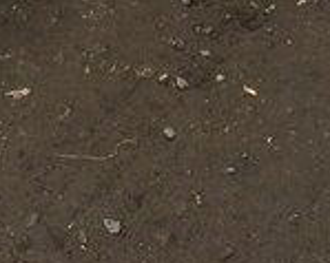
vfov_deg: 14.8
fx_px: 917
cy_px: -166
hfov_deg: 20.4
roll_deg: +5.0
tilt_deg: -30.0
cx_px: 140
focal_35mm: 94
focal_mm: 4.15
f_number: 2.2
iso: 32
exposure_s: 1/1466
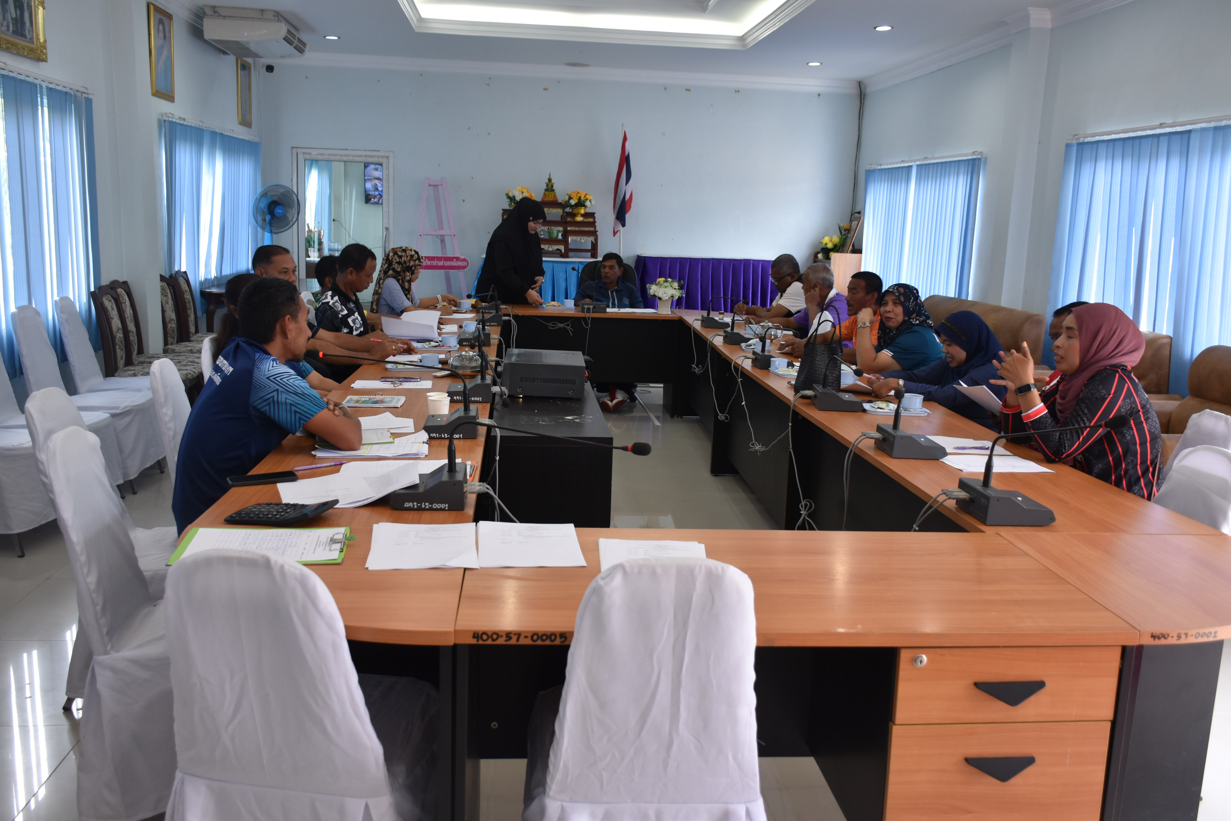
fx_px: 1026
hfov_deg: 61.9
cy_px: 410
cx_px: 616
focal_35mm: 30
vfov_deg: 43.6
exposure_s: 1/60
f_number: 4
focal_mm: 20
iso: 400
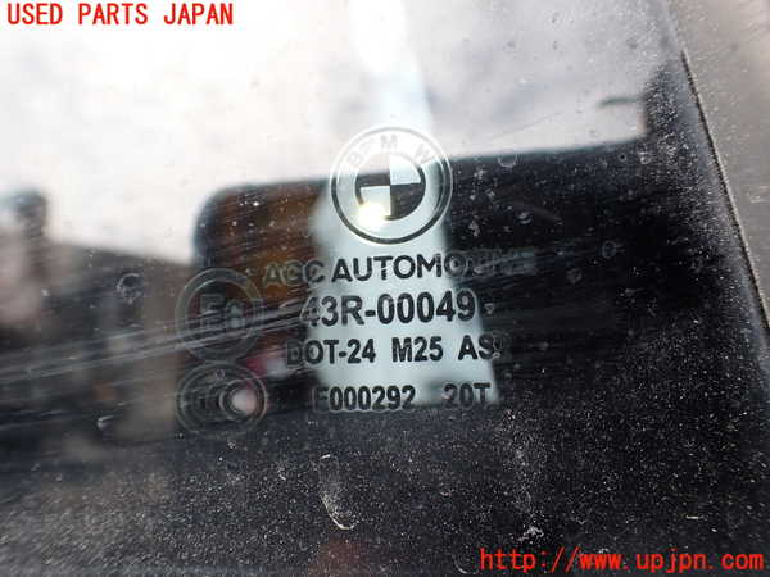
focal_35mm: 30
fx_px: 667
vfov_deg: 46.8
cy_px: 288
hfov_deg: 60.0
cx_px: 385
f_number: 3.2
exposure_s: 1/200
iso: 100
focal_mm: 5.4
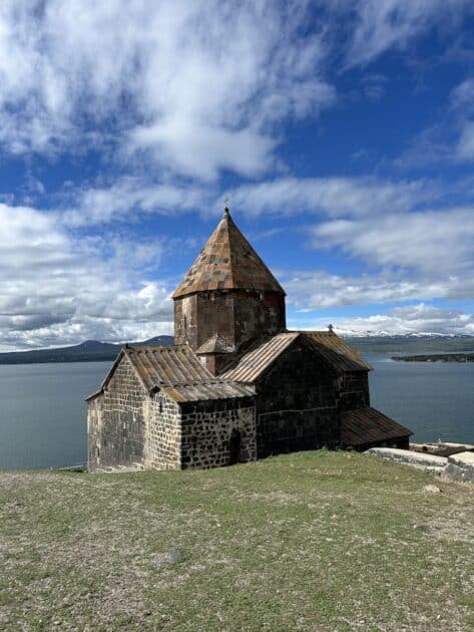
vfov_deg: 67.3
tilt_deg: +3.8
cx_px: 237
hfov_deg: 53.1
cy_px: 316
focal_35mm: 26
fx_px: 474
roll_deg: +0.4
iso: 50
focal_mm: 5.7
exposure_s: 1/5882
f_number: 1.5
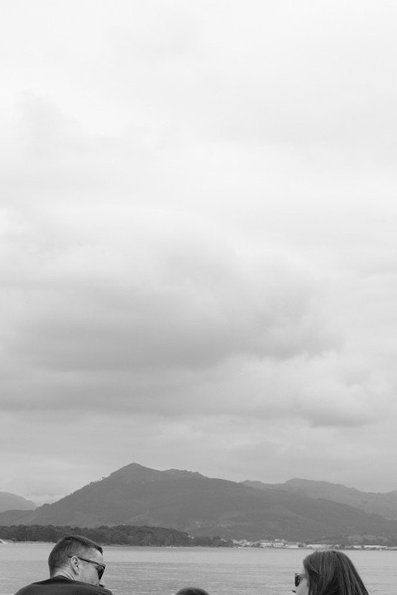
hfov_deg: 15.4
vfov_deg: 22.7
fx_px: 1471
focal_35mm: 89
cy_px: 433
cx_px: 220
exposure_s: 1/160
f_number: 10
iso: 320
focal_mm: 26.9
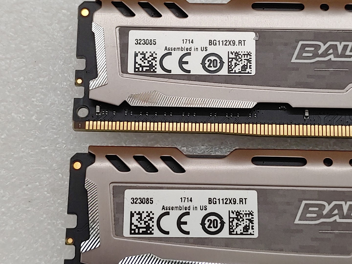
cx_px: 176
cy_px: 132
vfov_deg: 21.0
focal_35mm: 70
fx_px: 712
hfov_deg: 27.8
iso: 50
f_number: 1.8
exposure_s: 1/185
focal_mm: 4.36
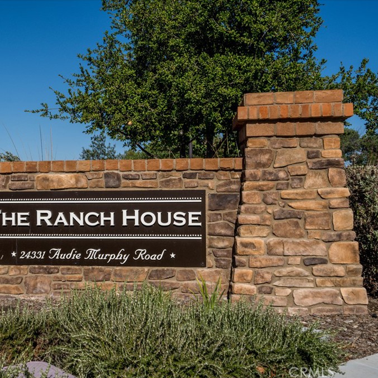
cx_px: 116
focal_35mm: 45
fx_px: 556
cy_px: 190
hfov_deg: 37.0
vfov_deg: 37.6
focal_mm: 35
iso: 100
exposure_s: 1/320
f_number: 10
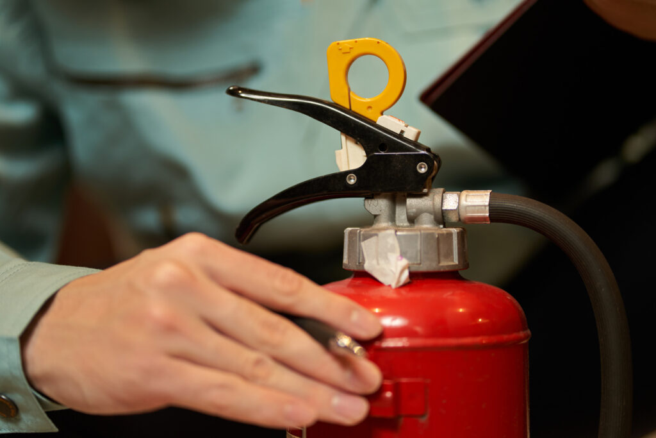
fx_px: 1549
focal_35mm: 85
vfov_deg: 16.1
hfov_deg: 23.9
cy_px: 219
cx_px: 328
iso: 400
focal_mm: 85
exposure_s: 1/100
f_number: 1.8
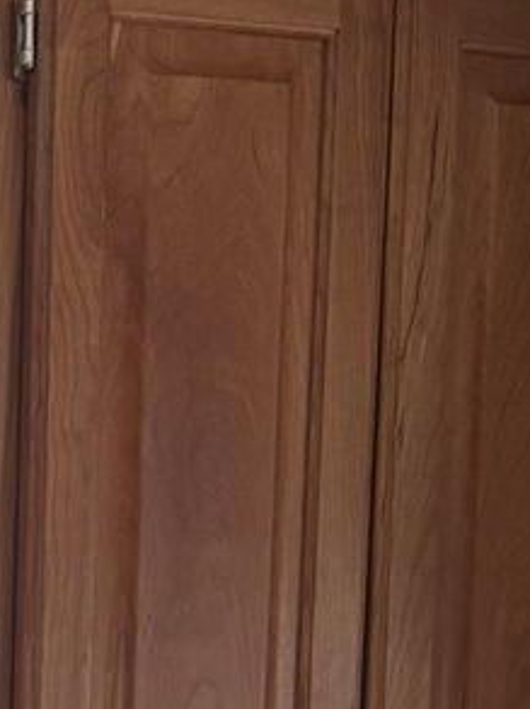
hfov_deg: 10.3
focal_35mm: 126
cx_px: -695
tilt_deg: -10.3
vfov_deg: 13.6
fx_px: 2578
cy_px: 1370
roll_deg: +1.3
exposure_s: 1/350
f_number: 1.78
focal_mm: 6.76
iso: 100
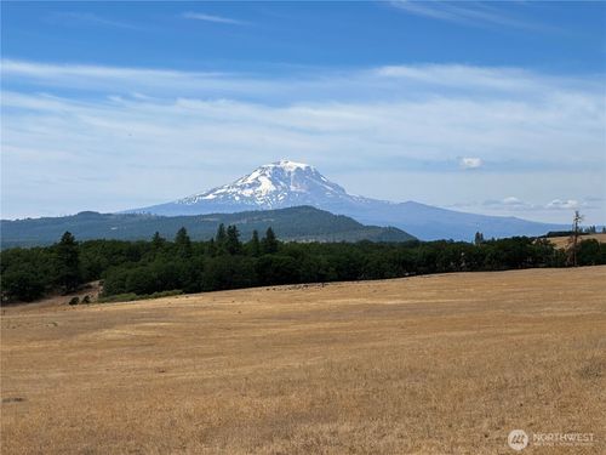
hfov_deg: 25.3
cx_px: 303
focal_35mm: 77
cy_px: 228
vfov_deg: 19.1
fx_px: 1348
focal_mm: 9
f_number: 2.8
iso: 32
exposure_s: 1/1096
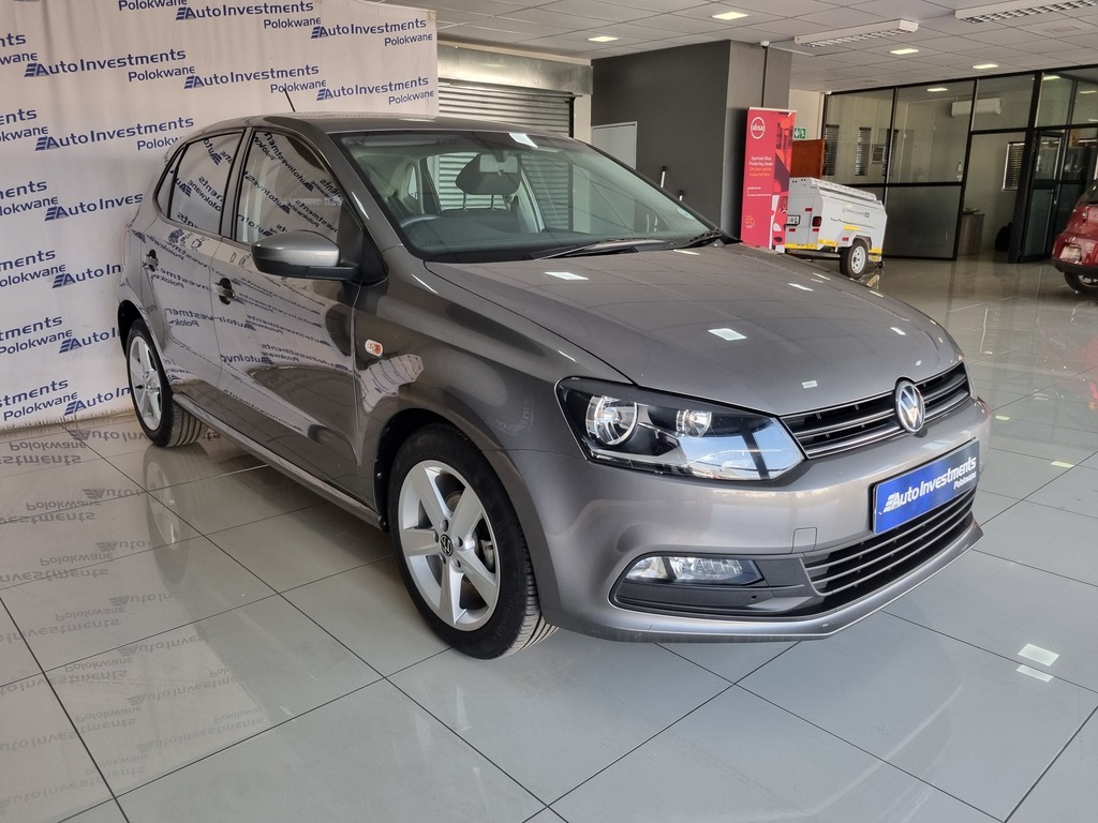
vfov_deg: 53.1
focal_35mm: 26
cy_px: 412
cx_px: 549
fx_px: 825
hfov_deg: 67.3
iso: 100
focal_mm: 5.4
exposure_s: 1/100
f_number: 1.8
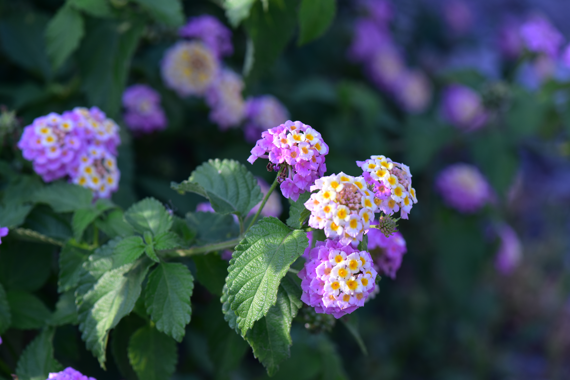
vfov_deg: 13.1
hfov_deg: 19.5
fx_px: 1663
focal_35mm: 105
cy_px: 190
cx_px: 285
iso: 400
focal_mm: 105
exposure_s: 1/500
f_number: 7.1
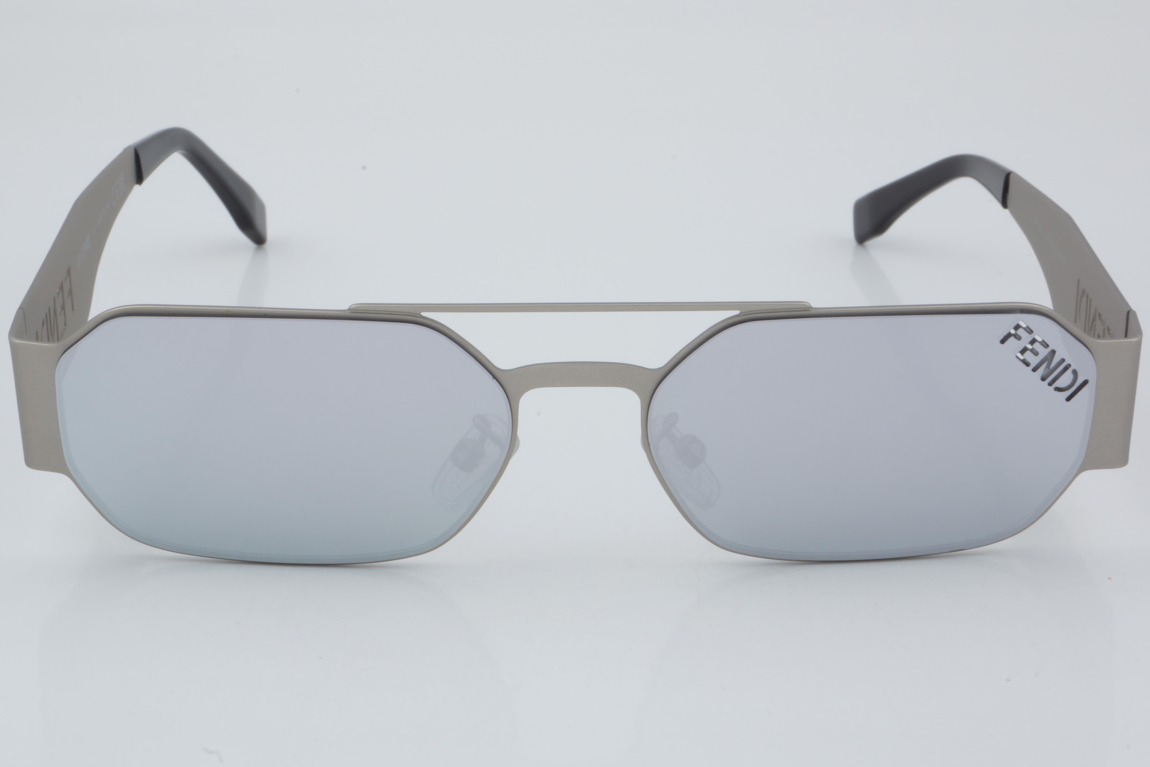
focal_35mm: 82
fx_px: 2635
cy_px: 384
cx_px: 575
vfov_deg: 16.6
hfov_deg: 24.6
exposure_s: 1/3
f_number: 32
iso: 100
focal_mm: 55
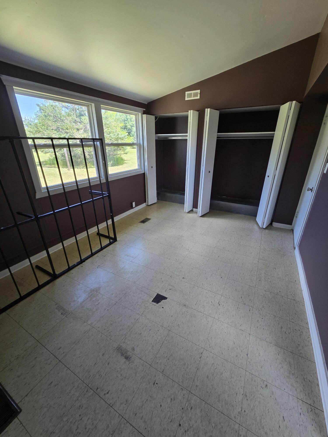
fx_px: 164
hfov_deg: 89.9
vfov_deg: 106.2
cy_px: 218
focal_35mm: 13
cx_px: 164
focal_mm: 2.2
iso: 80
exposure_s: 1/60
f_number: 2.2
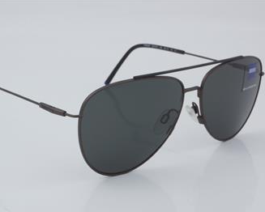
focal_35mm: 86
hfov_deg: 22.2
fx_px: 675
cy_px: 106
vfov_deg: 17.9
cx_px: 109
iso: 100
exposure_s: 1/4
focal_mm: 50
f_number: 32
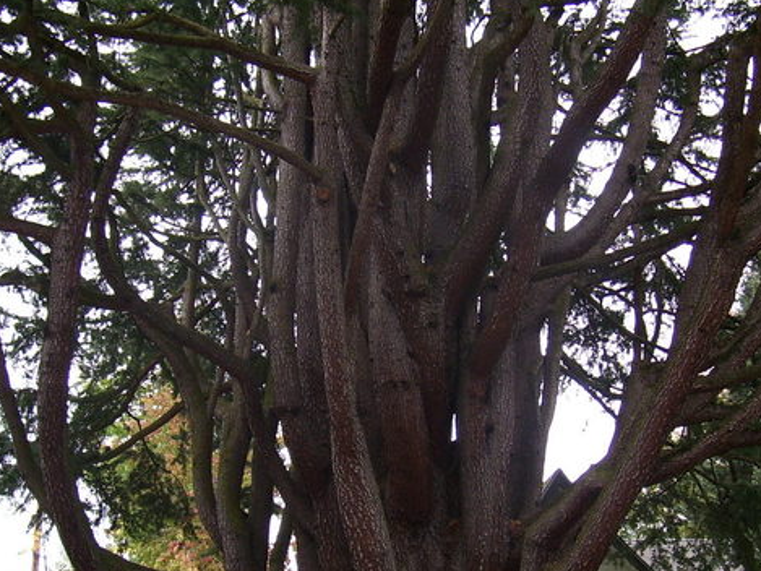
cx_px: 411
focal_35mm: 56
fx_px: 1231
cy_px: 383
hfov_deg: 34.3
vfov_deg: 26.0
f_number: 2.7
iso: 80
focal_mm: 5.6
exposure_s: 1/60
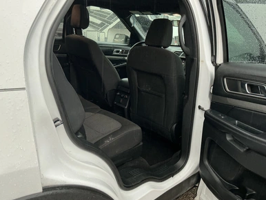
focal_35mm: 29
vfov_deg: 48.3
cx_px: 130
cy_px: 98
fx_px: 223
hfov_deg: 61.6
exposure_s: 1/60
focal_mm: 3
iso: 125
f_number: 1.8
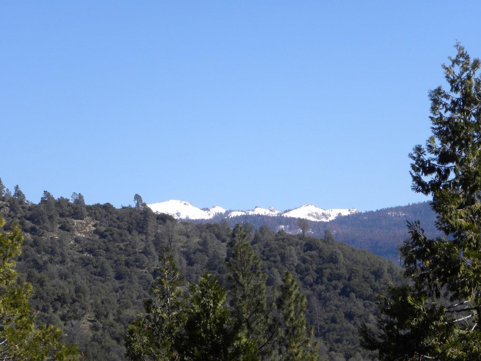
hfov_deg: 12.2
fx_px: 2251
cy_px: 180
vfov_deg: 9.2
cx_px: 240
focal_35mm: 162
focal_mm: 28.8
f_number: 5.6
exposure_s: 1/325
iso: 64
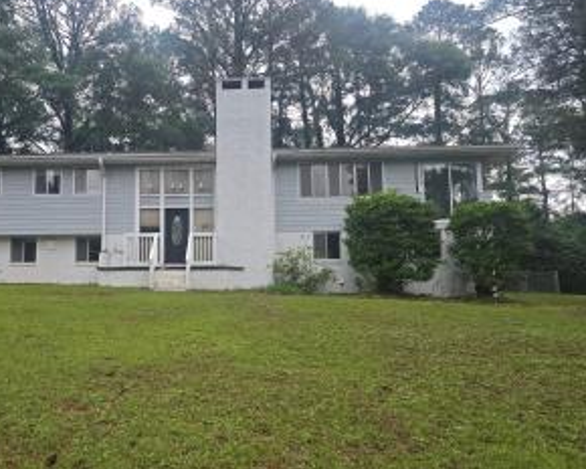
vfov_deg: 47.1
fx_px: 538
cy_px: 239
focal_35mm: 31
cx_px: 186
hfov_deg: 55.7
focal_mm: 6.3
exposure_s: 1/180
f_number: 1.7
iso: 200
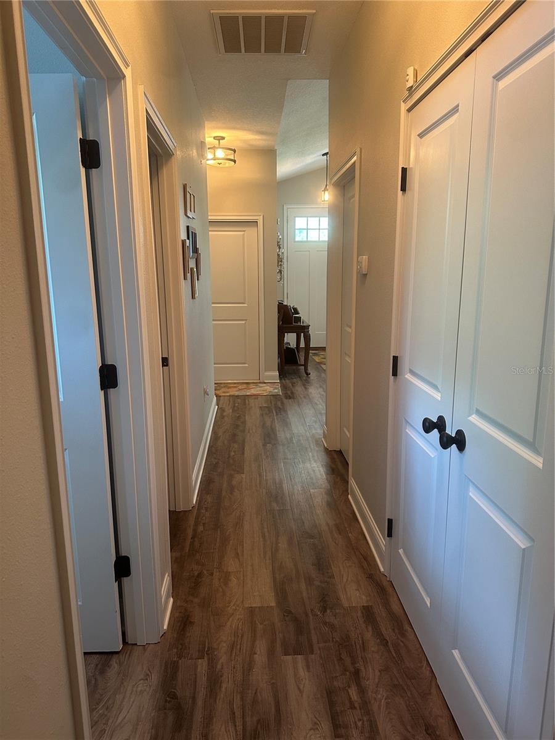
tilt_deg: -10.4
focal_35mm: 24
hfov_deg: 56.8
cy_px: 370
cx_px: 278
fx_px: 513
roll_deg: -1.5
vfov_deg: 71.6
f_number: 1.78
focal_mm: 6.86
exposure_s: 1/60
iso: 320
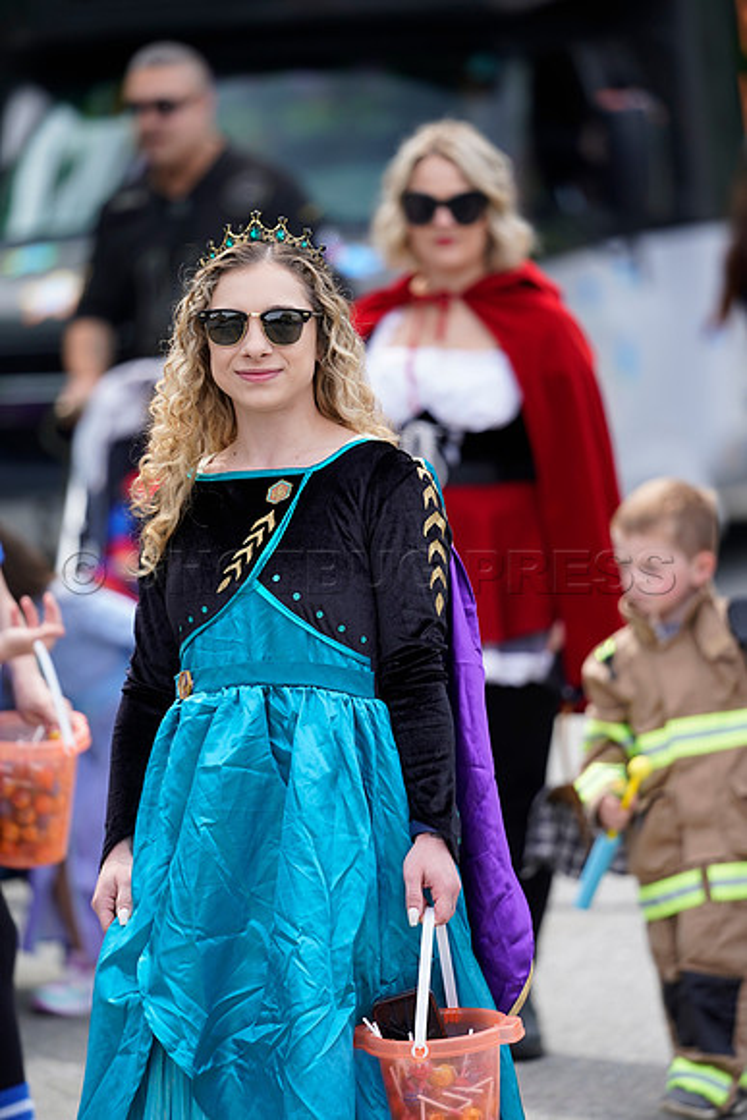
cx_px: 374
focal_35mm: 200
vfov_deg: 10.3
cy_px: 560
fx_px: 6221
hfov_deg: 6.9
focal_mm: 200
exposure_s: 1/400
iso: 250
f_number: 2.8
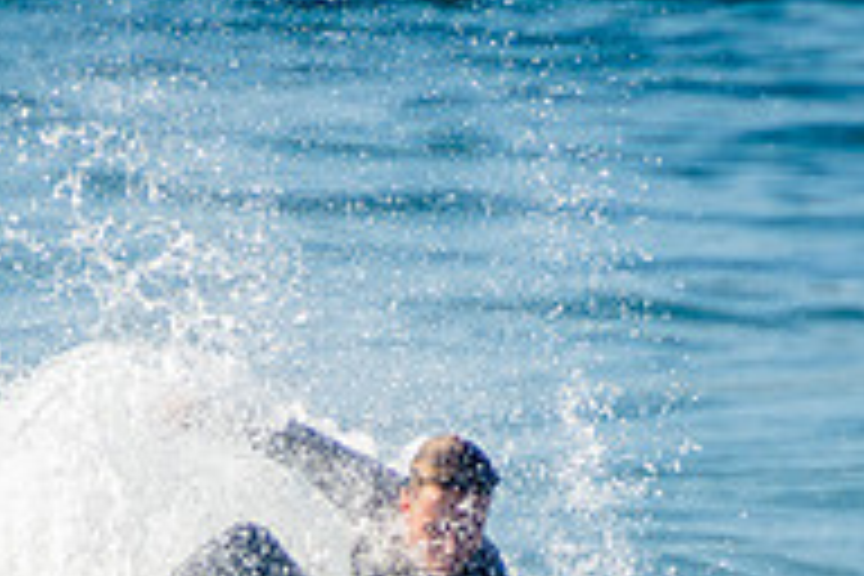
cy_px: 848
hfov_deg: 1.1
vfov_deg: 0.8
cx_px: 315
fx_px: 43437
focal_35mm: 1810
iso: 250
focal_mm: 400
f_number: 5.6
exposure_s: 1/1250
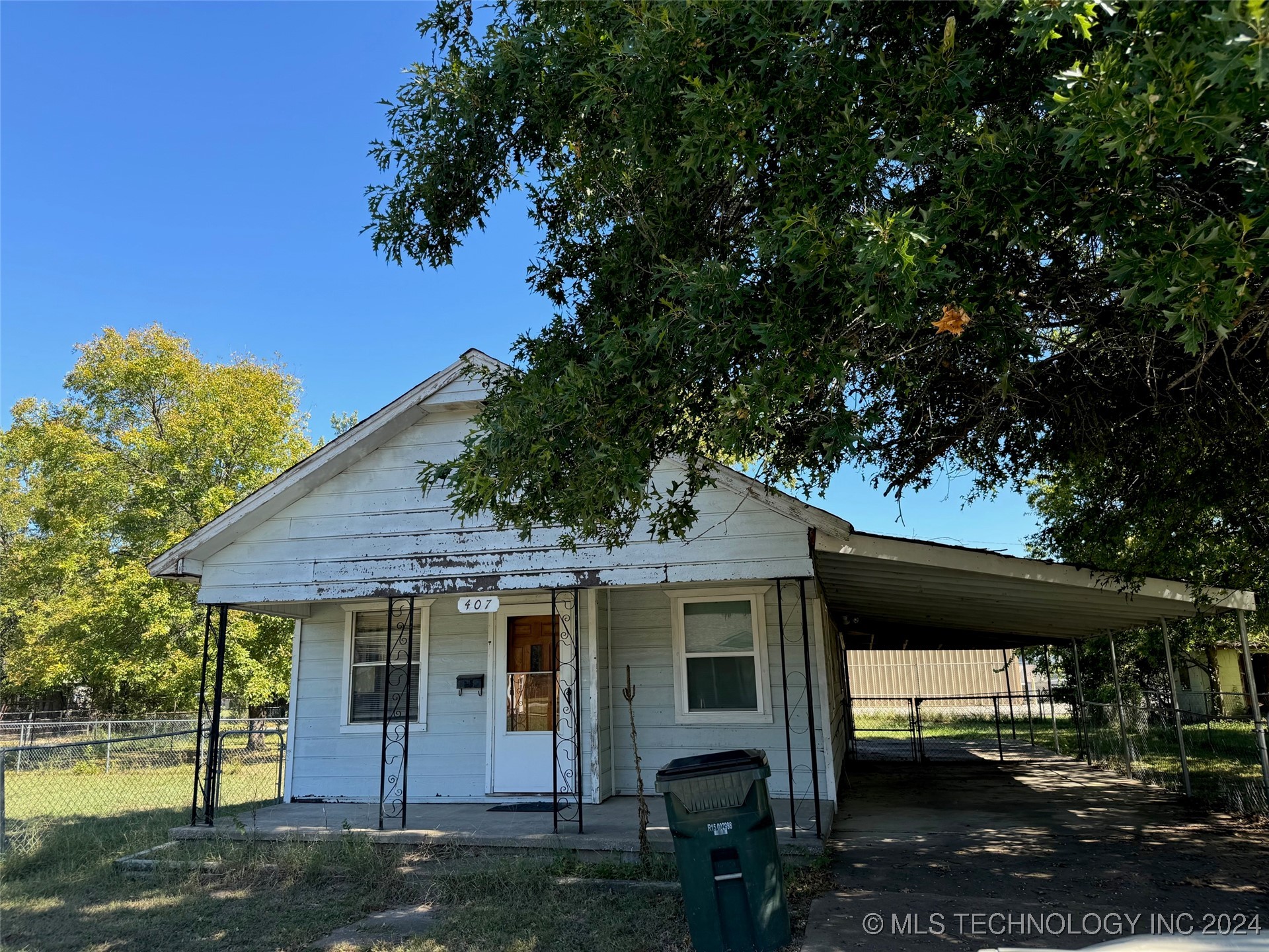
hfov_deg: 71.6
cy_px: 476
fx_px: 880
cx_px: 634
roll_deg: +1.4
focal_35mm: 24
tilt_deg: +11.9
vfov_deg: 56.8
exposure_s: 1/1094
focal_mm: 6.76
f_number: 1.78
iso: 80
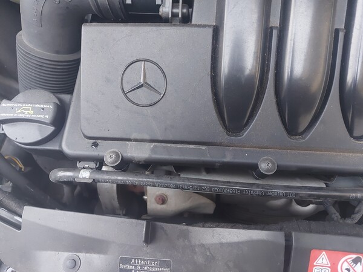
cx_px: 182
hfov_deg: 71.6
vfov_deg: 56.8
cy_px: 136
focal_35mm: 24
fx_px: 252
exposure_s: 1/24
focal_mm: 5.23
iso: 400
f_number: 1.8
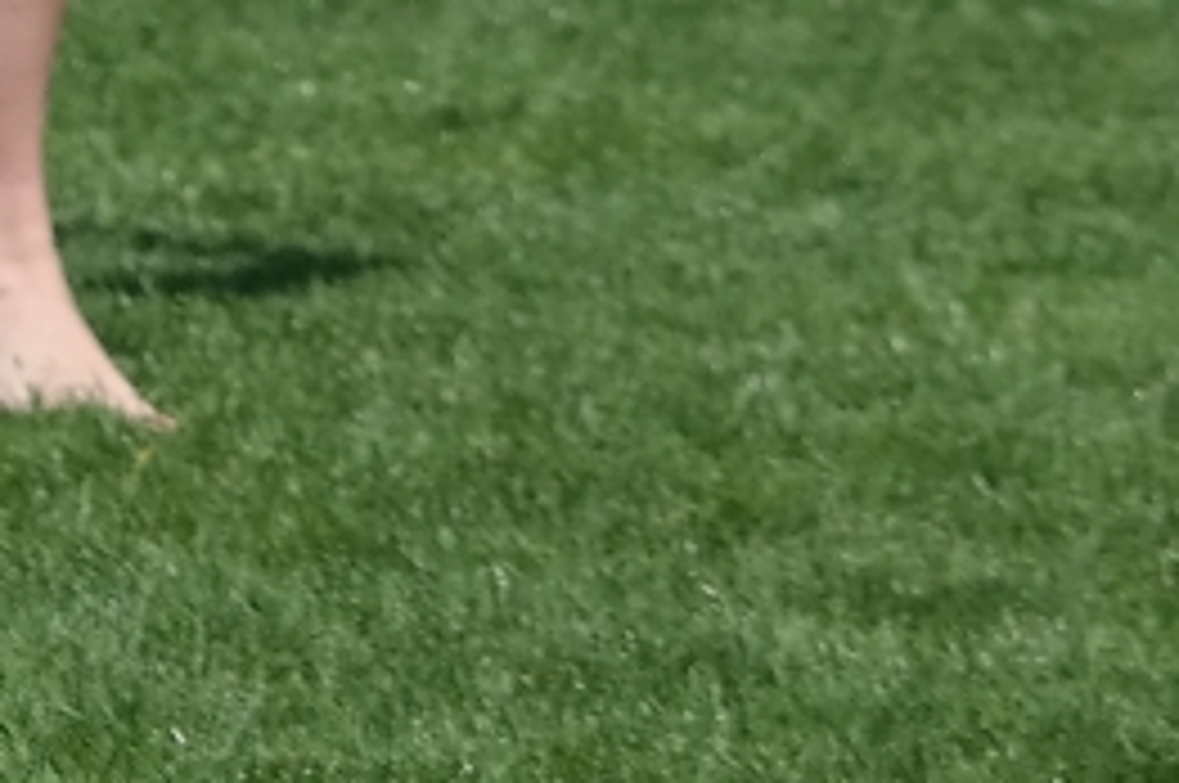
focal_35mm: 1064
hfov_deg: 1.9
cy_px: -968
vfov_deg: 1.3
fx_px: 34802
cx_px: -1318
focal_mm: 113
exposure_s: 1/500
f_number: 6.3
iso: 100
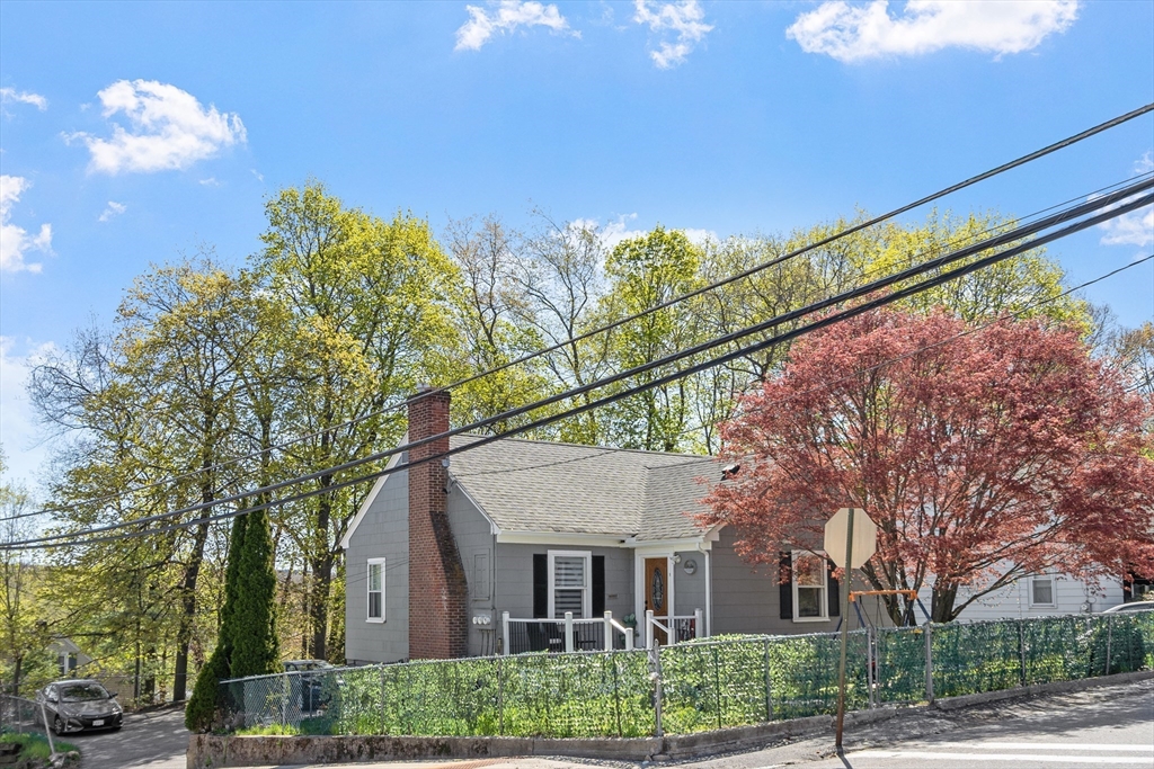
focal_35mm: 33
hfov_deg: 57.2
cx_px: 577
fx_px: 1058
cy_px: 384
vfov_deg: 40.0
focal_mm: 22
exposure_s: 1/200
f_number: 8
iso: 100
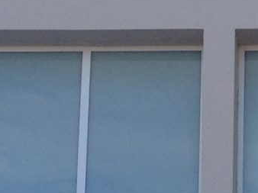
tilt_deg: +17.8
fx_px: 1862
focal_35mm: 250
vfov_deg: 5.9
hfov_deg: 7.8
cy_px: 105
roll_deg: +0.6
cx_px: 327
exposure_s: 1/521
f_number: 2.4
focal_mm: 4.12
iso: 50
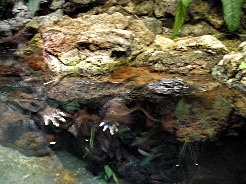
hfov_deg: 49.0
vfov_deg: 37.7
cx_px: 123
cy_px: 92
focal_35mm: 38
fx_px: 270
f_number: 3.2
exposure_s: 1/4
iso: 317
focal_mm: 6.3
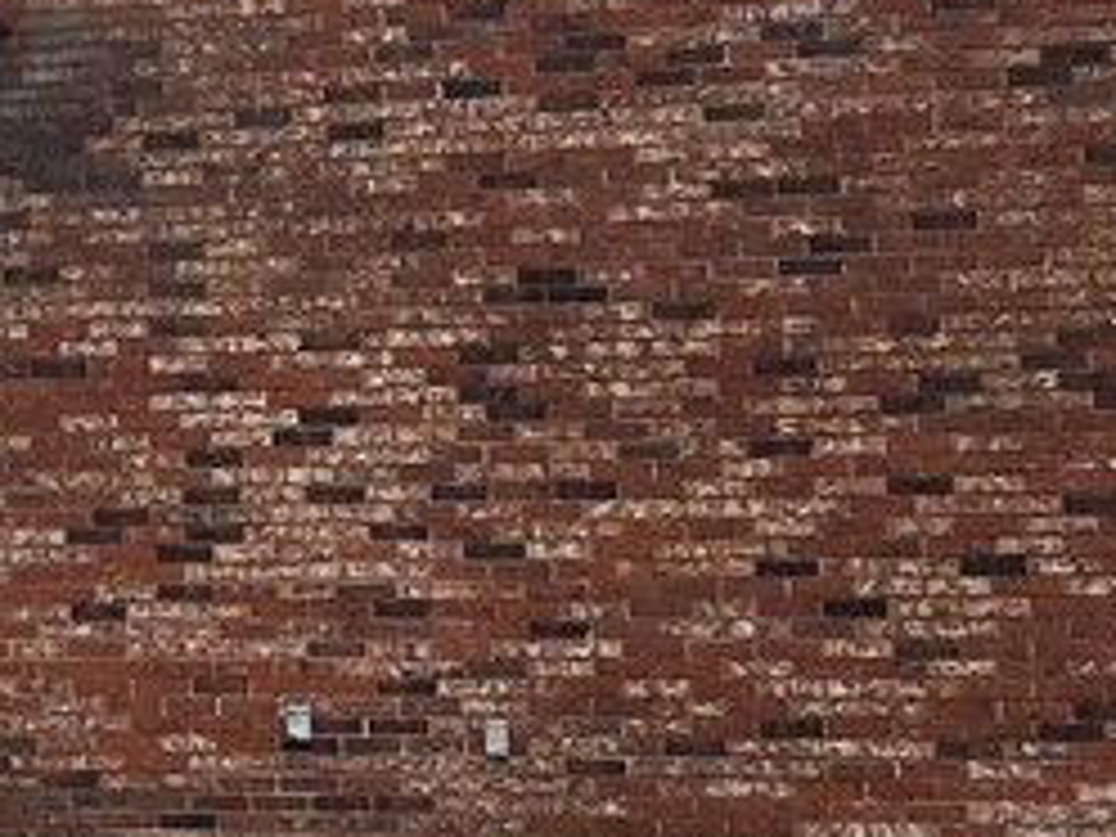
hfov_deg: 20.3
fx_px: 2708
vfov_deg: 17.5
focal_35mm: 84
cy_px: 292
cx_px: -522
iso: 50
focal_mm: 2.2
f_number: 2.2
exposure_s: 1/914
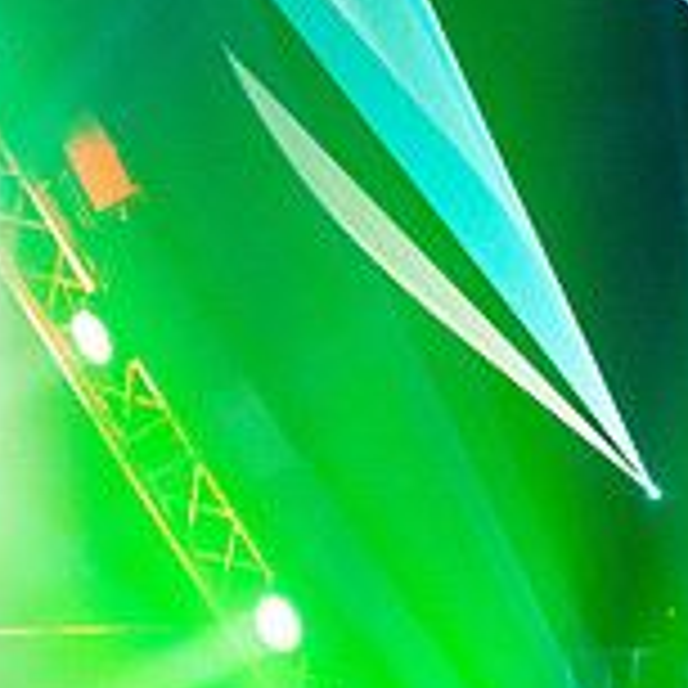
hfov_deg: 3.6
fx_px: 10973
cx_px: -396
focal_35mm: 488
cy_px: 686
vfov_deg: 3.6
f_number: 5.6
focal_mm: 151
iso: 8000
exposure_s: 1/250
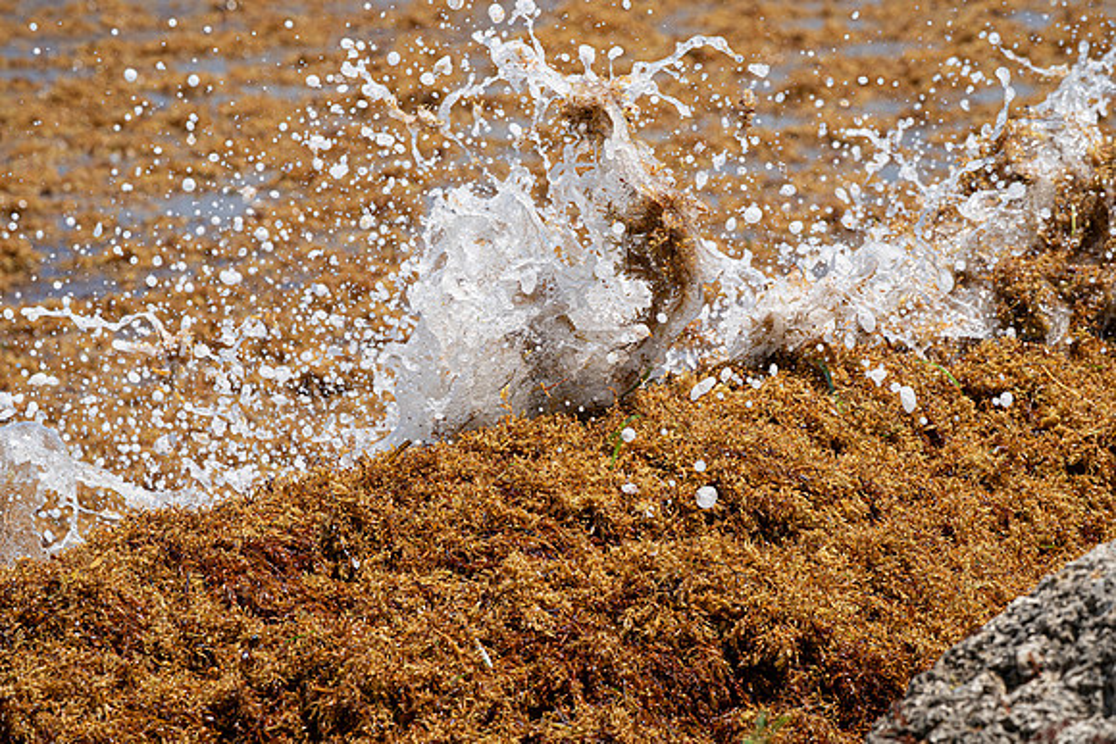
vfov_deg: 6.5
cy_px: 372
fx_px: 6573
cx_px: 558
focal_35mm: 212
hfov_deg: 9.7
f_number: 10
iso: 640
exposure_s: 1/1250
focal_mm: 212
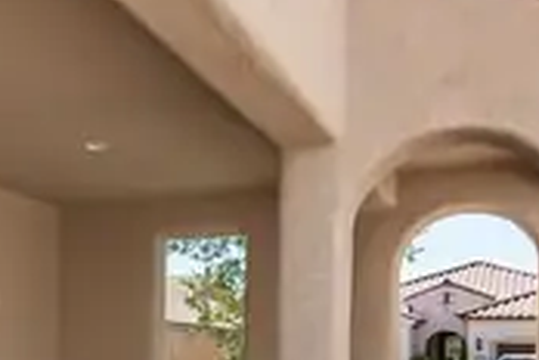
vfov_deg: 27.9
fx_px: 689
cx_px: 65
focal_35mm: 46
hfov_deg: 39.9
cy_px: 337
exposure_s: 1/25
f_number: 8
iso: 100
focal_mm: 20
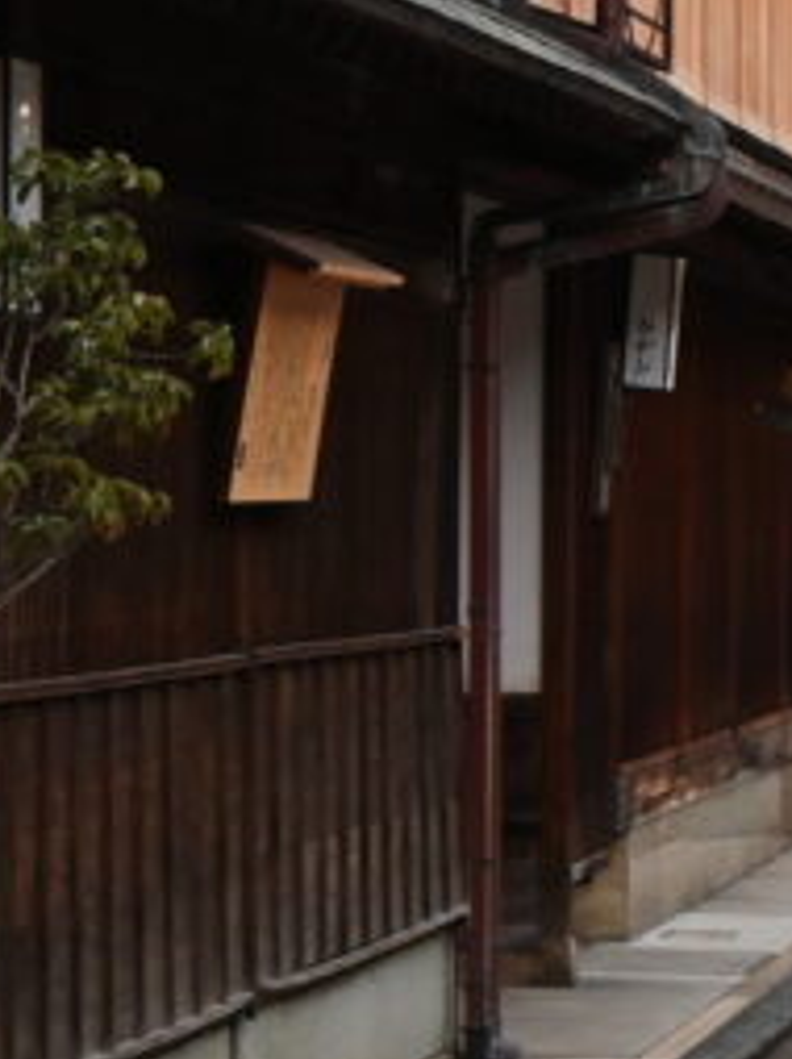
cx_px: 1809
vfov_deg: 12.3
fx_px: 4888
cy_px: 248
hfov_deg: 8.6
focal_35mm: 160
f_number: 4.5
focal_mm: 27.5
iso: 720
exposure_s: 1/125
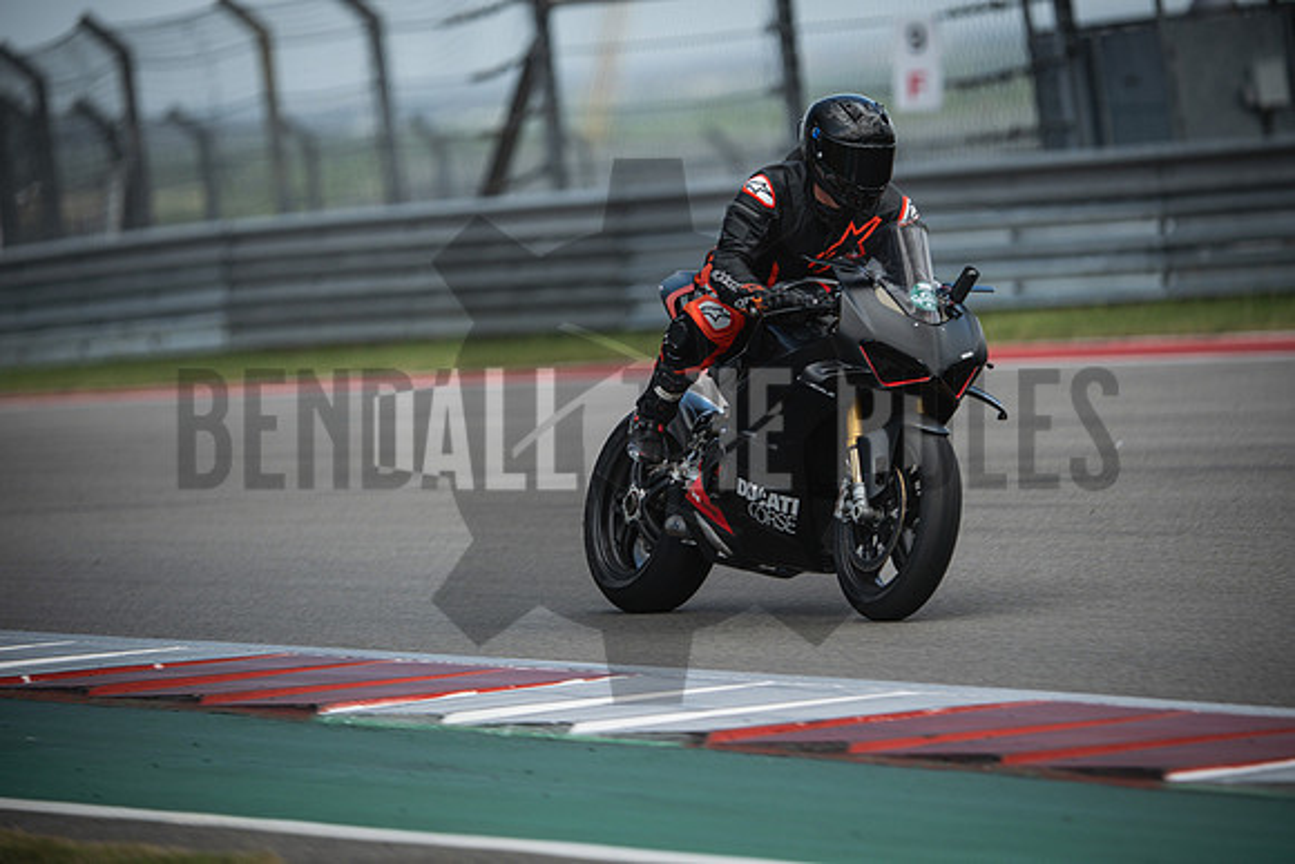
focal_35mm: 300
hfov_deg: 6.9
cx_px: 648
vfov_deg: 4.6
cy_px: 432
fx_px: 10794
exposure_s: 1/4000
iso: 320
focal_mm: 200
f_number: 2
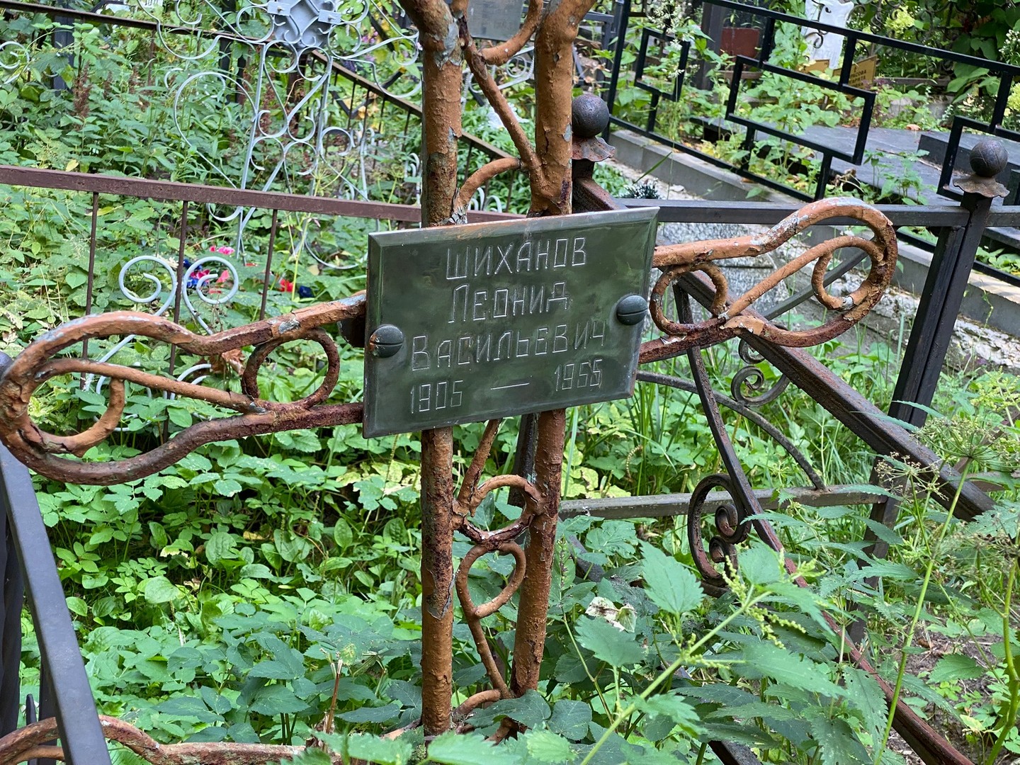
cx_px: 510
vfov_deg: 28.0
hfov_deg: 36.8
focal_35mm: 52
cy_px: 382
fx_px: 1532
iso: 100
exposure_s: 1/121
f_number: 2
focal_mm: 6
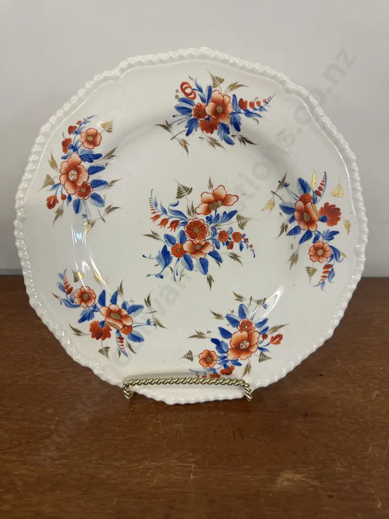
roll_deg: +2.5
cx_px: 194
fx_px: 360
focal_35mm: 24
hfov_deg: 56.8
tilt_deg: -33.0
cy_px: 260
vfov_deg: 71.6
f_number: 1.78
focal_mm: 6.86
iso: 160
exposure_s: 1/100
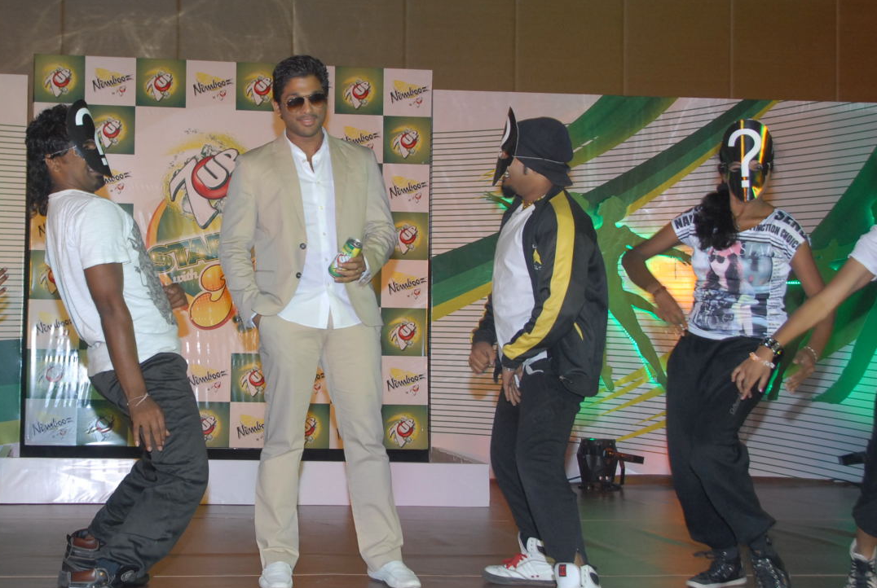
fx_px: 1416
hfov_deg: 34.0
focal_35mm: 58
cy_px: 272
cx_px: 264
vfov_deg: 23.5
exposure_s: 1/100
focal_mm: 26
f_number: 5.6
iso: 500
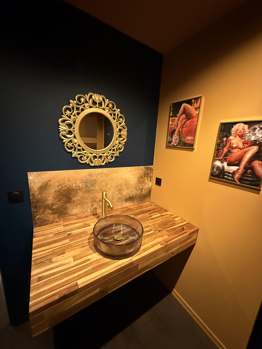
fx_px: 141
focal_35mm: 14
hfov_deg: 85.7
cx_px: 131
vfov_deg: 102.1
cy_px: 174
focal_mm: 2.22
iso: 1250
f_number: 2.2
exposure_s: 1/50
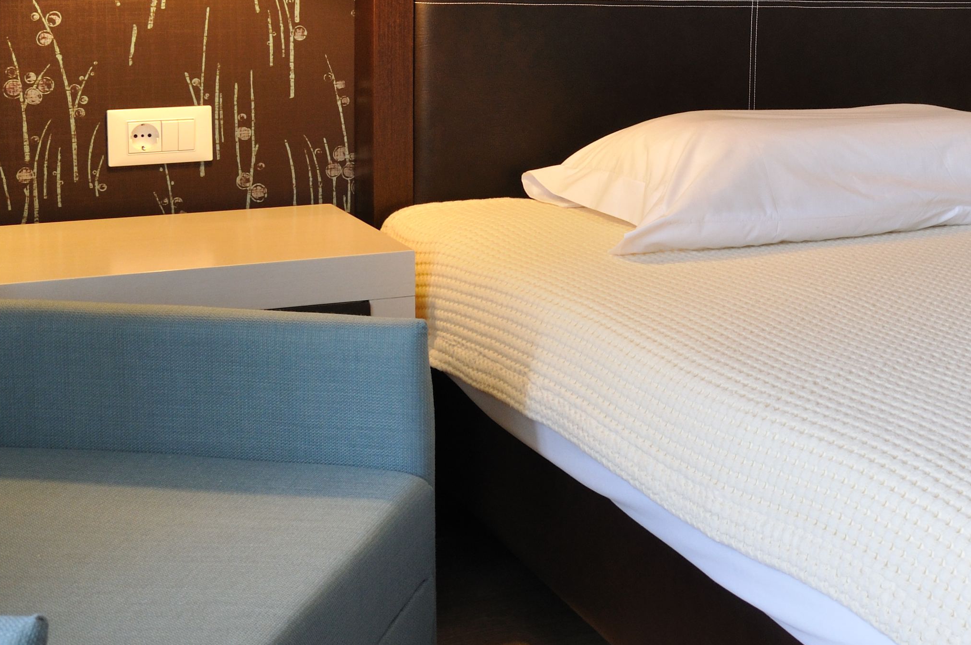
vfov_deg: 23.0
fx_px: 1536
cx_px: 942
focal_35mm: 57
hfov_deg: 32.6
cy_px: 42
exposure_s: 1/10
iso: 400
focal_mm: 18
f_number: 9
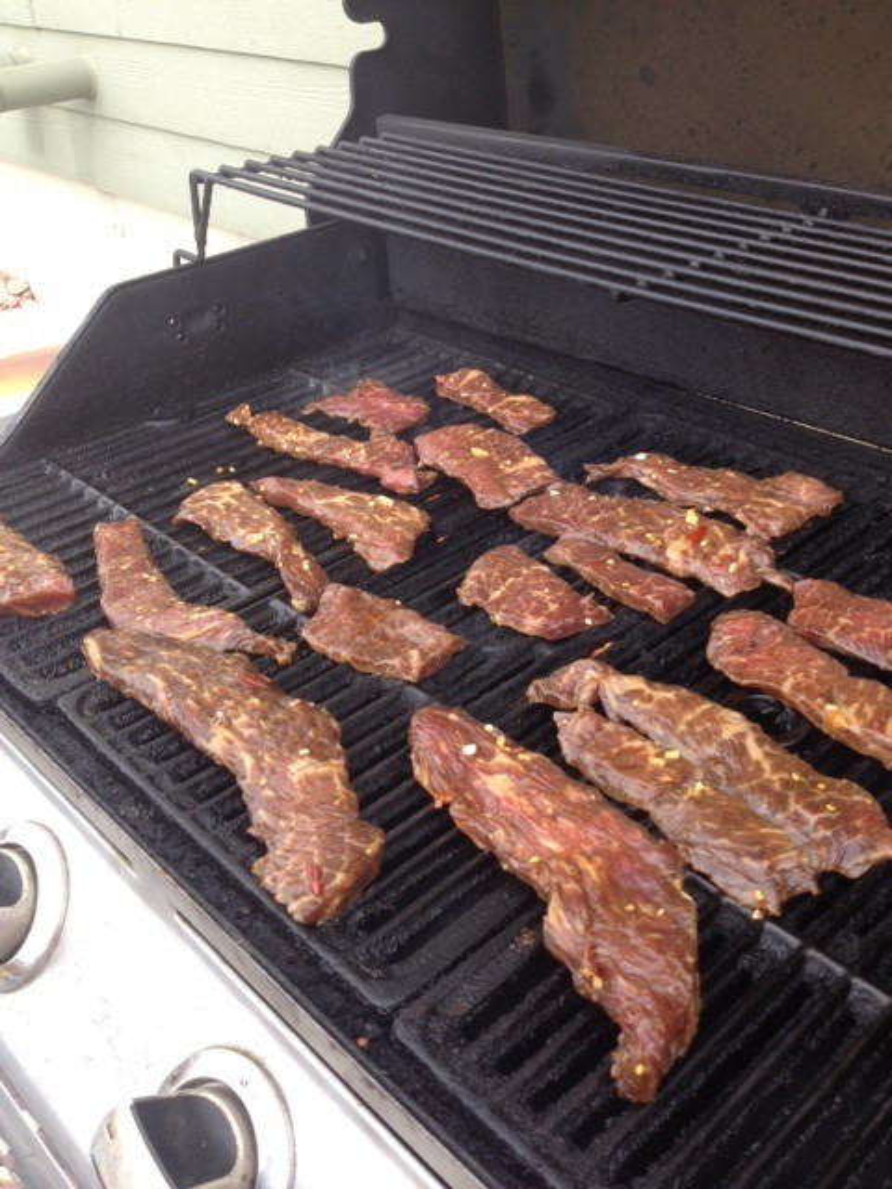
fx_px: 1203
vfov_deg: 52.6
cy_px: 594
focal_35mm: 35
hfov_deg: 40.7
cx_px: 446
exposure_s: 1/161
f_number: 2.4
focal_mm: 4.28
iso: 64
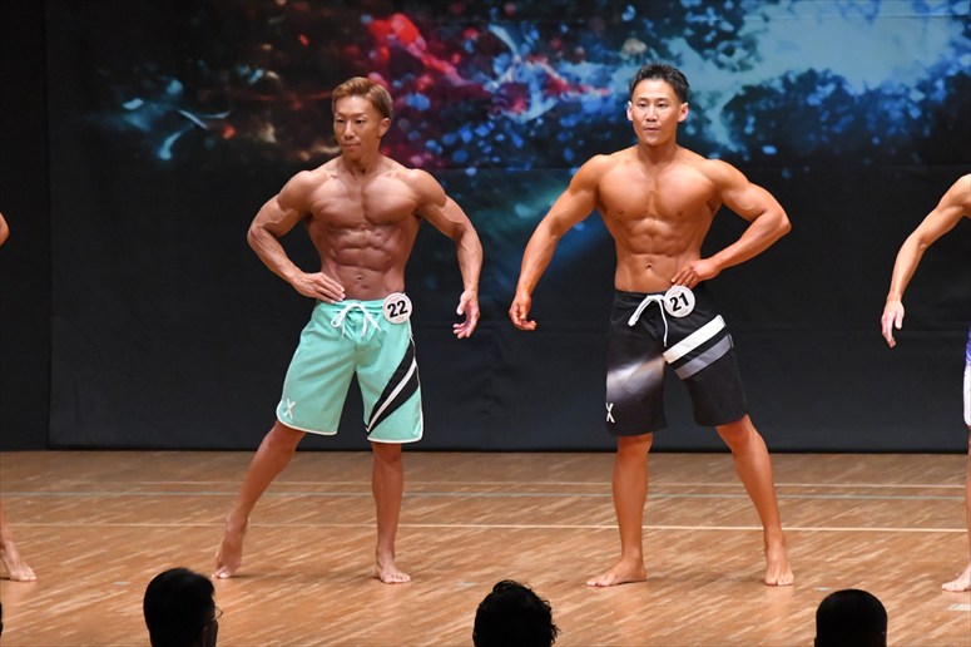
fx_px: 7279
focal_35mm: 270
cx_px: 486
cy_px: 324
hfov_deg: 7.6
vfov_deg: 5.1
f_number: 5.6
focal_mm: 180
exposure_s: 1/400
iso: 8000
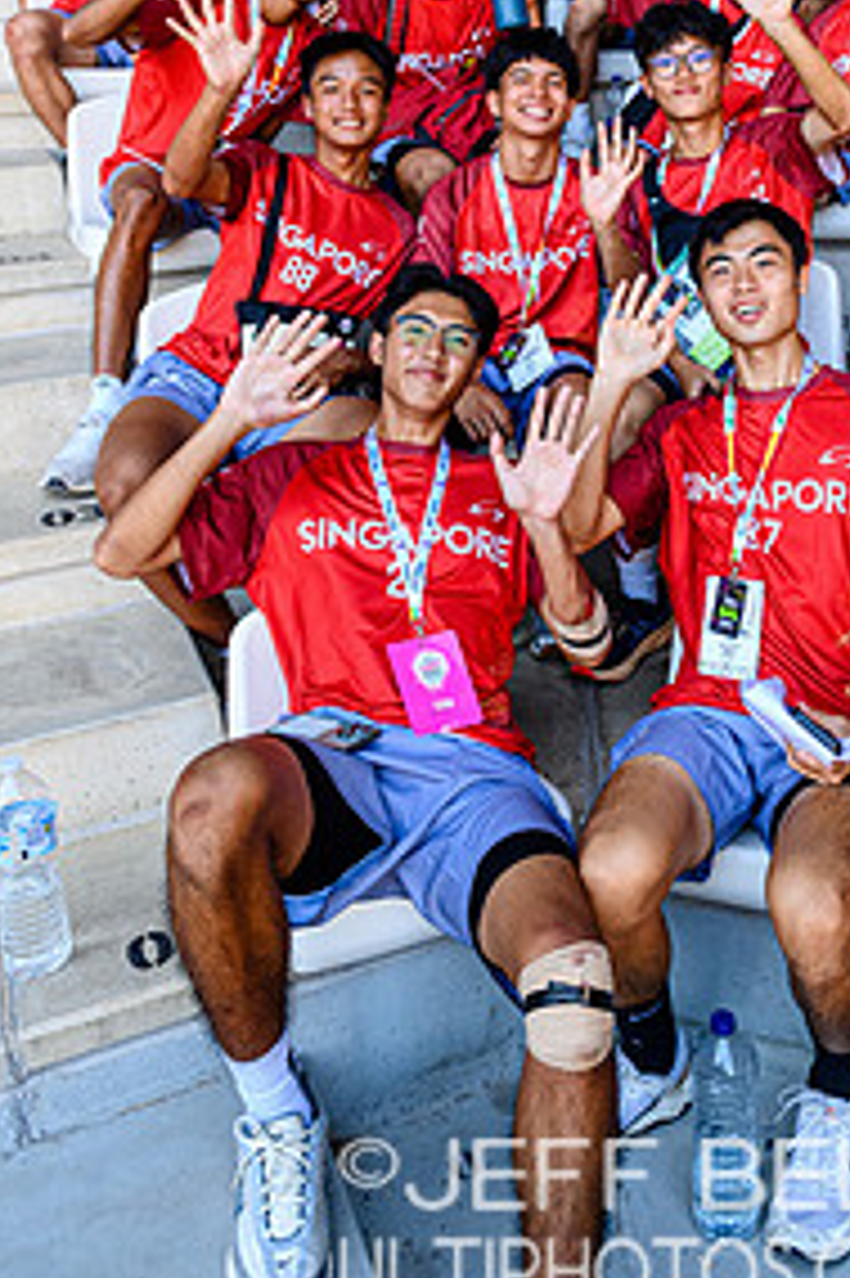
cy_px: 346
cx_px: 652
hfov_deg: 34.2
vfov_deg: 49.1
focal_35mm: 38
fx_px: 1347
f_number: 5.6
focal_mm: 24
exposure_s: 1/800
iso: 4500
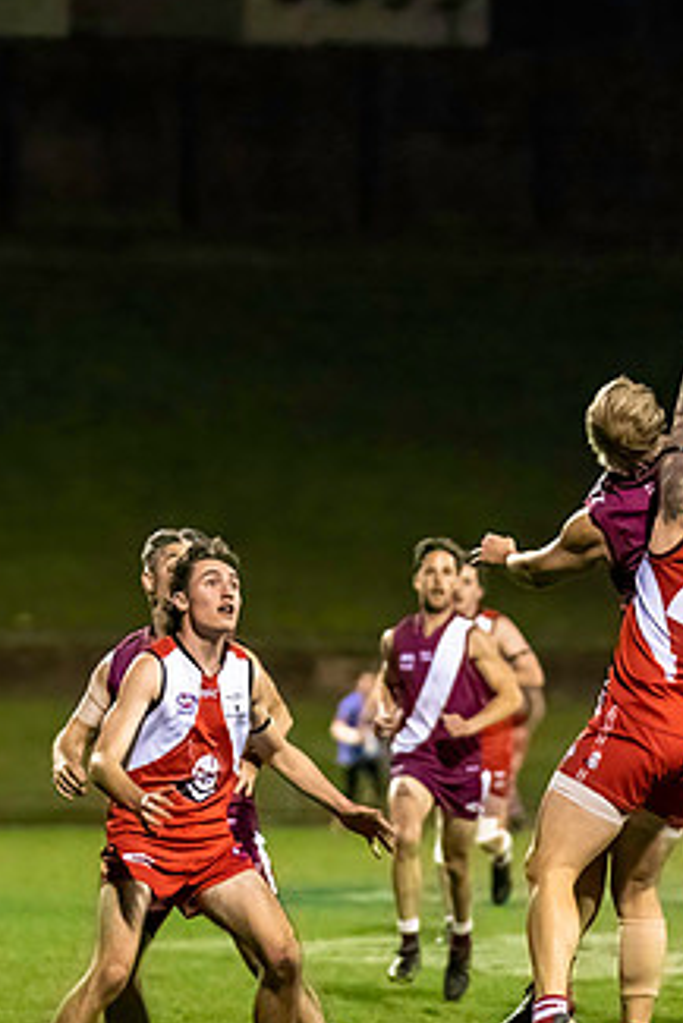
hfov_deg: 3.3
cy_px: 635
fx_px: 11910
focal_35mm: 419
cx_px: 390
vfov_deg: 4.9
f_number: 2.8
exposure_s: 1/1000
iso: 10000
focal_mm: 160
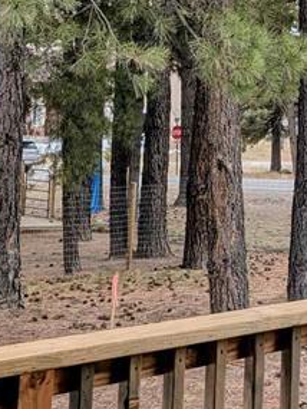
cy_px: 0
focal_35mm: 86
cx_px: 389
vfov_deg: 21.9
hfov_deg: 16.3
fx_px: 1016
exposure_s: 1/252
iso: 22
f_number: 1.68
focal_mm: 6.9
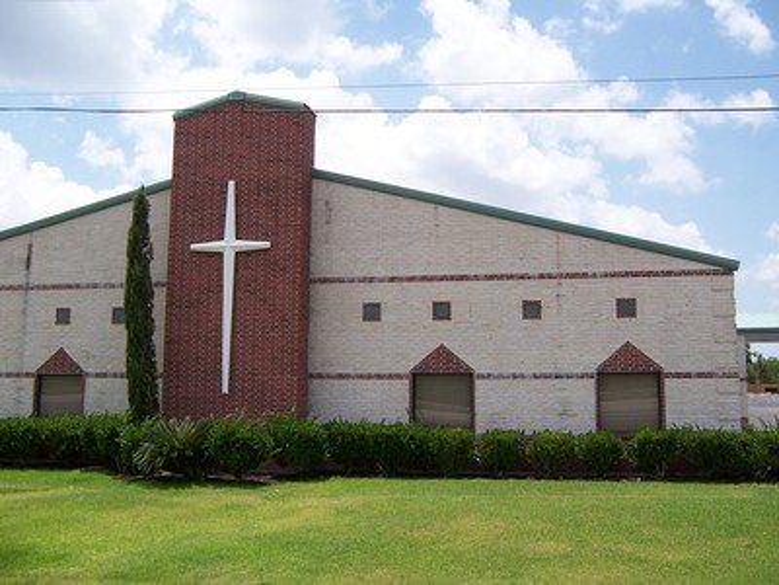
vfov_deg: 42.9
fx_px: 743
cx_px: 390
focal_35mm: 33
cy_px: 292
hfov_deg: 55.4
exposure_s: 1/1000
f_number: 3.4
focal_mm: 5.5
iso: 80
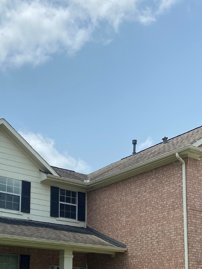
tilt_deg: +10.2
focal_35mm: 52
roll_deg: -1.2
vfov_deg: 35.0
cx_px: 77
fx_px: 405
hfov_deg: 27.9
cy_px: 236
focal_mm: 4.25
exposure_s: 1/4274
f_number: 1.8
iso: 32
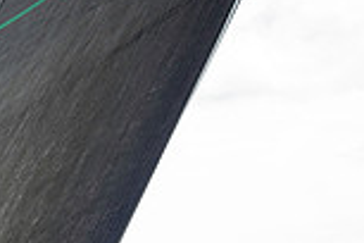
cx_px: -43
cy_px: 428
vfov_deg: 9.9
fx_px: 1324
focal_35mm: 131
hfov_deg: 15.2
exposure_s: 1/800
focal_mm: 31
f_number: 5.6
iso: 250
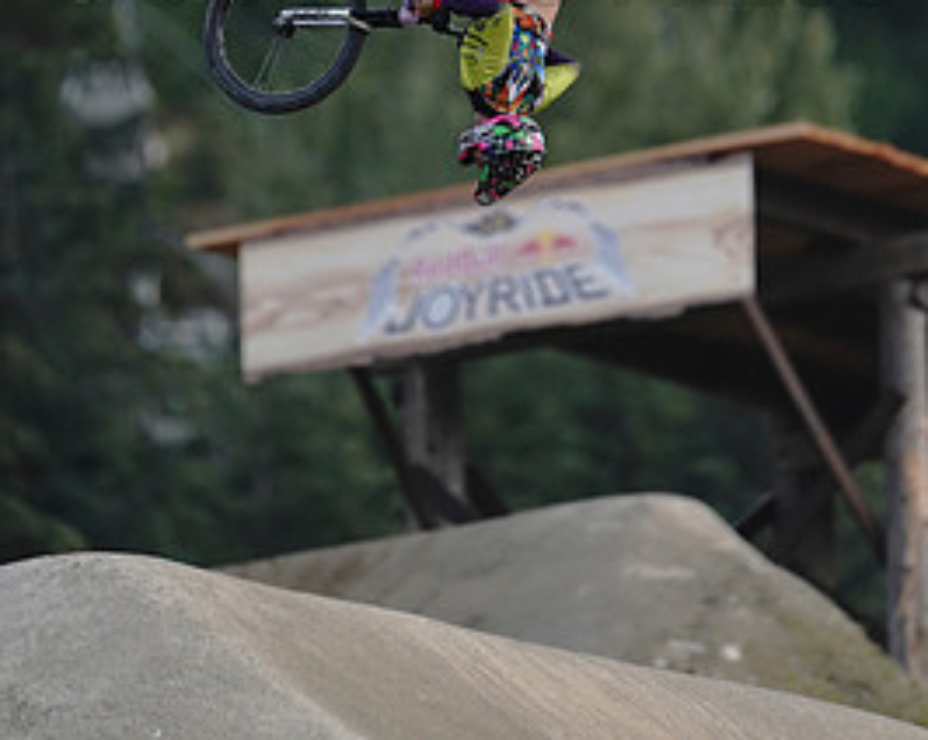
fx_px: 26163
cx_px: 488
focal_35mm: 954
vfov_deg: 1.6
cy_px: -42
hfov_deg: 2.0
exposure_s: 1/1600
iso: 1600
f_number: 4
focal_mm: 600
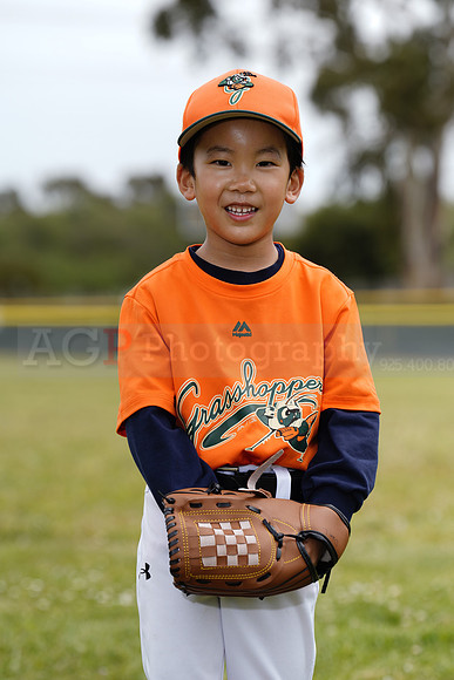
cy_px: 340
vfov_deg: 12.2
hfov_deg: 8.2
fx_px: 3176
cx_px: 227
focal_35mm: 168
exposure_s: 1/250
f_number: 5.6
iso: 50
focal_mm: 168
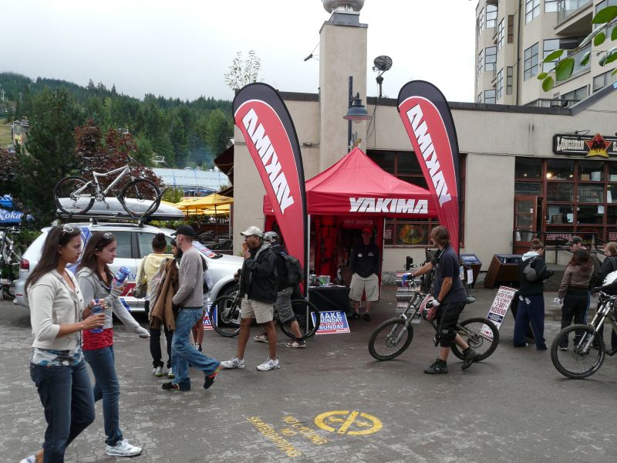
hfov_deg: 63.4
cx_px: 308
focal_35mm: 28
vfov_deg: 49.7
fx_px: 499
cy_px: 232
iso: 100
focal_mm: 4.6
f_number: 4.5
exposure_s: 1/250
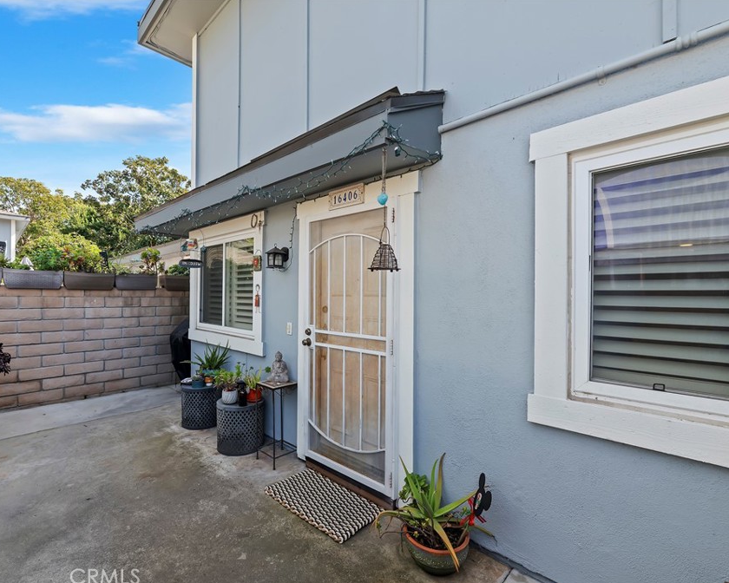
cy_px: 294
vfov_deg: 80.4
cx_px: 341
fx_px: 345
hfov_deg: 93.0
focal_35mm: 16
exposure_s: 1/125
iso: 500
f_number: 11
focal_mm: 14
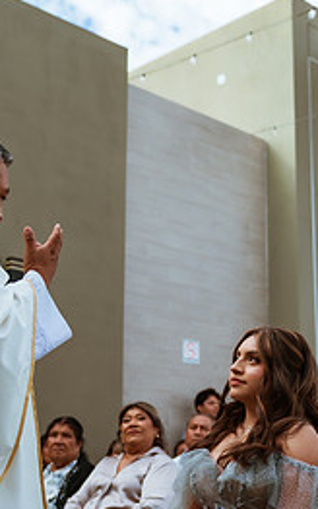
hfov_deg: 18.4
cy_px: 308
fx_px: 970
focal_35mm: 70
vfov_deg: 29.3
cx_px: 266
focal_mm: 31
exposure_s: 1/1250
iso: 100
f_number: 2.8
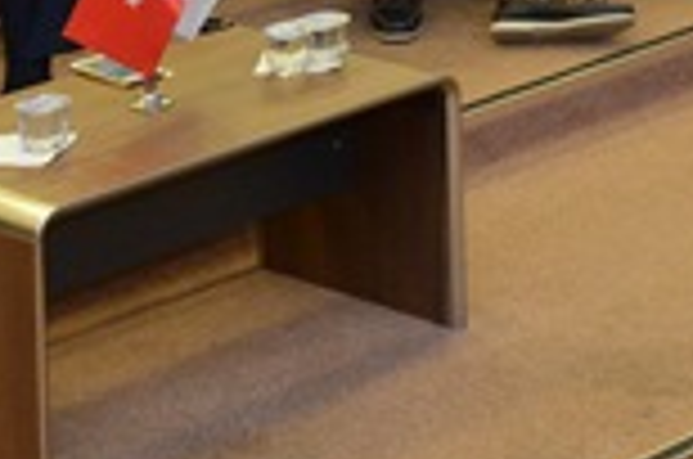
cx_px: 972
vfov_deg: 7.7
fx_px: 3074
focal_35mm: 160
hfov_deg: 12.4
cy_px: -790
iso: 1600
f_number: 6.3
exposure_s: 1/40
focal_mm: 24
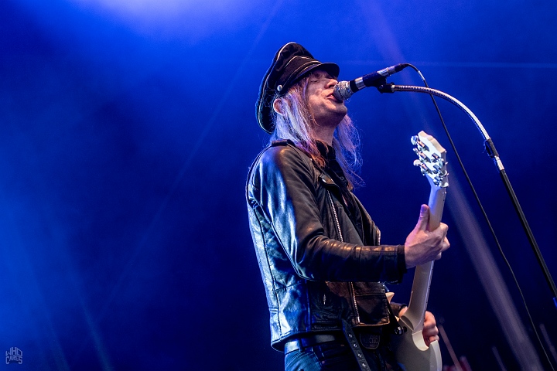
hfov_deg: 19.5
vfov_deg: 13.0
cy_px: 186
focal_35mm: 105
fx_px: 1624
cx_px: 278
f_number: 2.8
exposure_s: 1/160
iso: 1600
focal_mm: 70
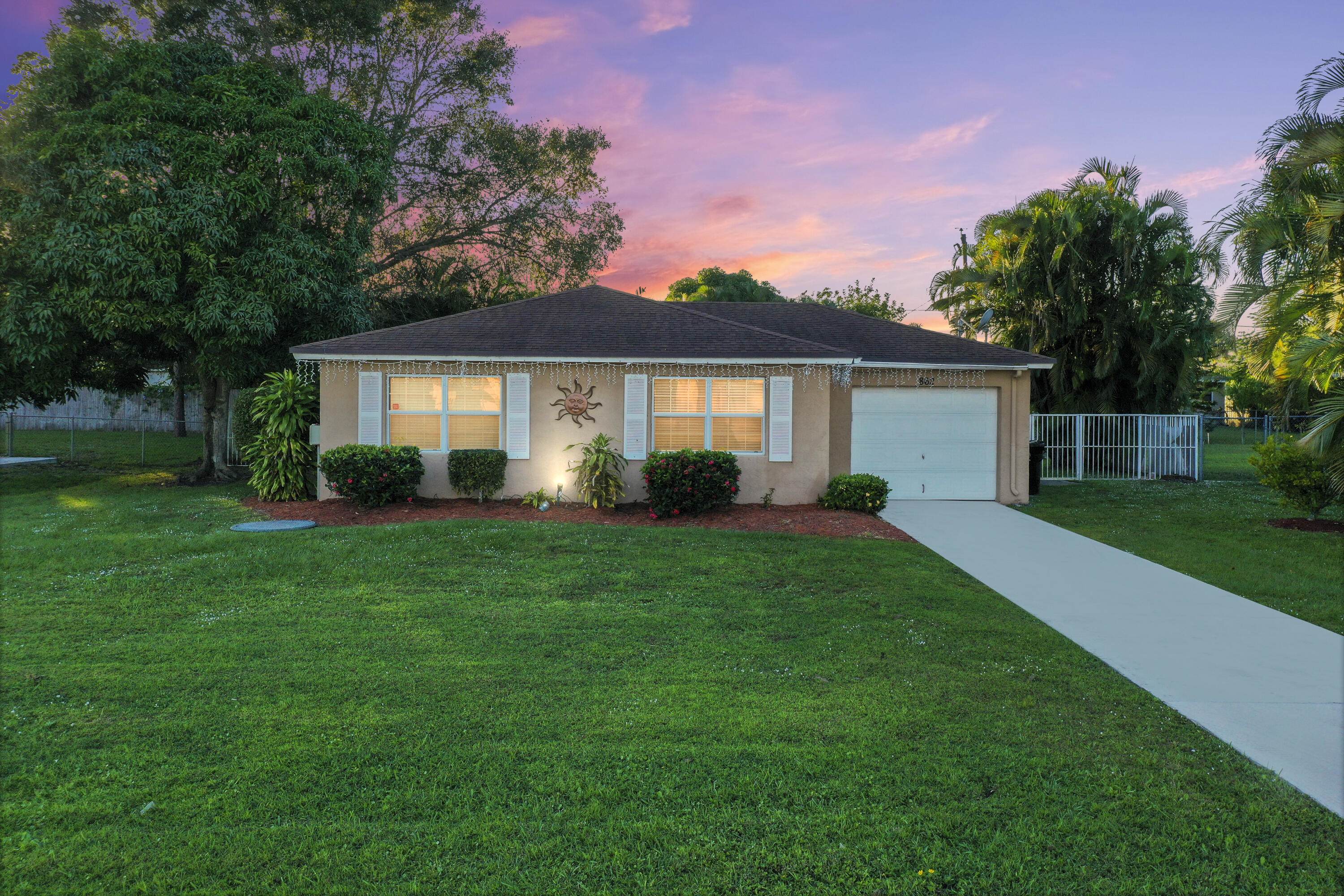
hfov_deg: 65.5
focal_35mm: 28
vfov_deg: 46.4
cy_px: 448
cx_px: 672
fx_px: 1045
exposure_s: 1/160
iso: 100
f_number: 5.6
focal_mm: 10.26
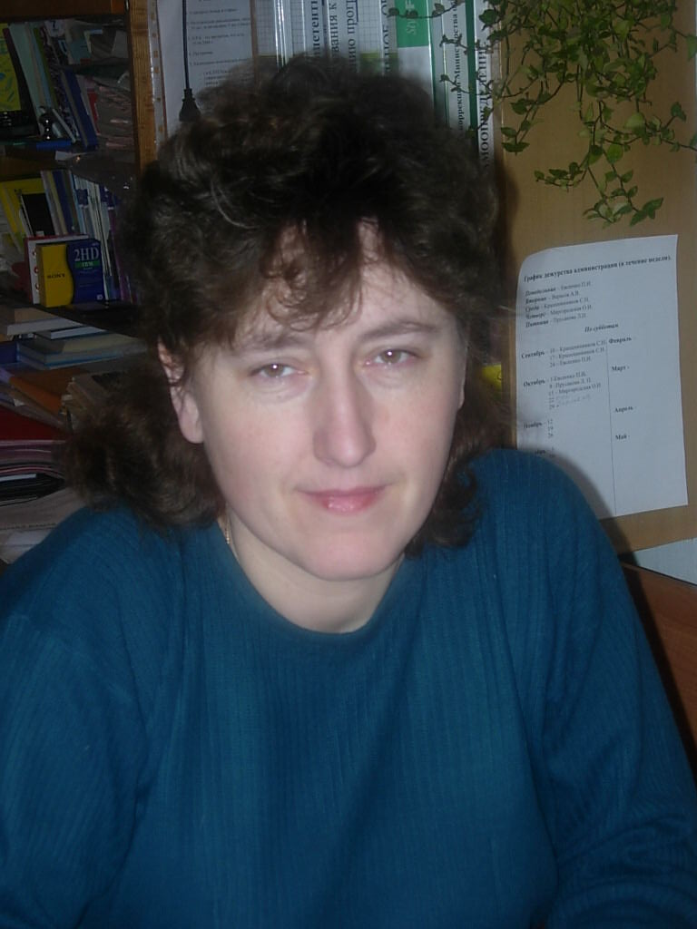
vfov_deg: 27.0
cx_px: 348
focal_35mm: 72
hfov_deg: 20.4
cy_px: 464
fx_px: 1933
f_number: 3.7
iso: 79
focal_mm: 14.9
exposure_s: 1/64
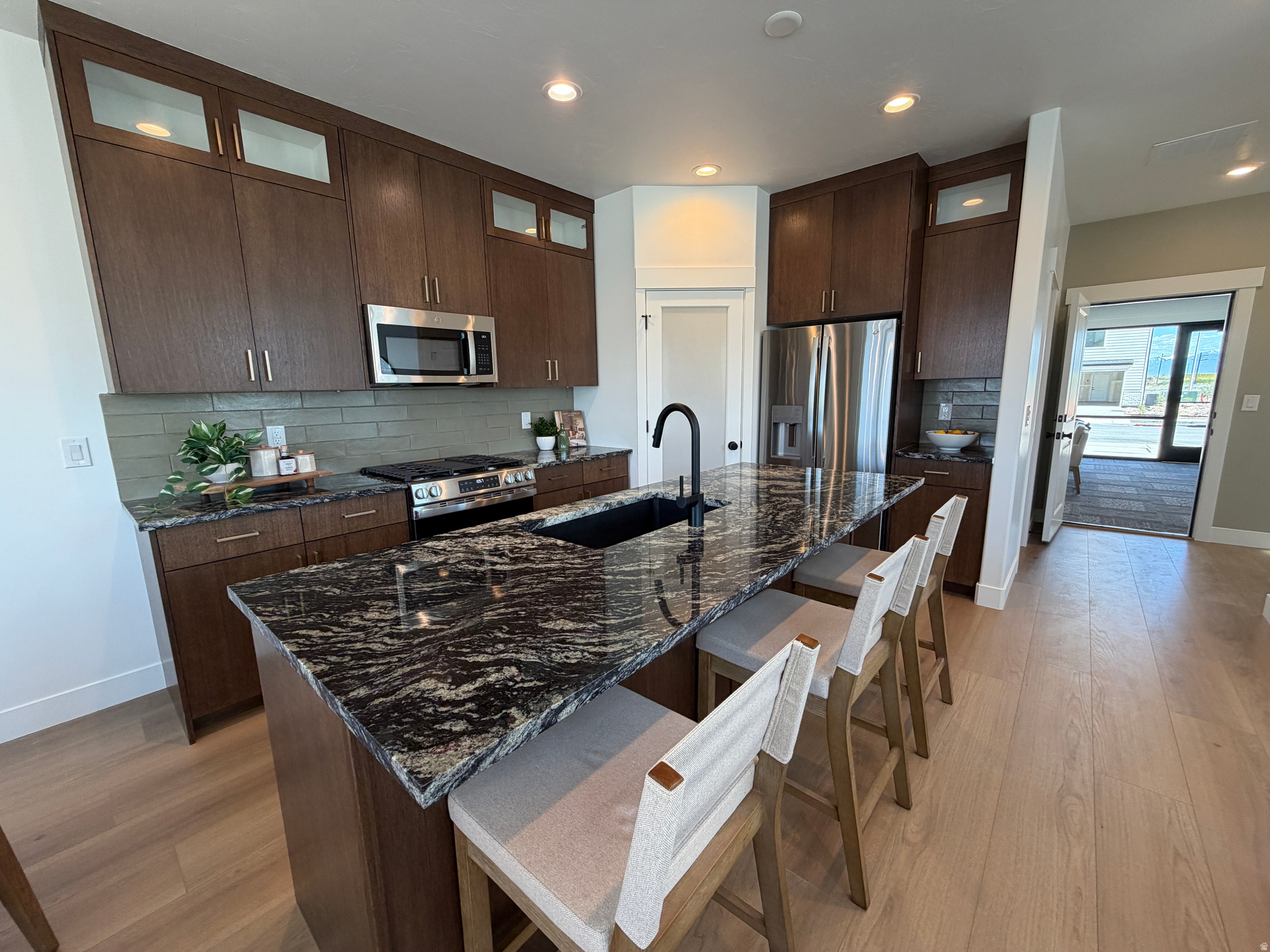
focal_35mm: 14
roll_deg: +1.1
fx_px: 514
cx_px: 635
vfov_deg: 85.7
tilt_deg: -9.6
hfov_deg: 102.1
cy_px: 476
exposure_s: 1/120
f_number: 2.2
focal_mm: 2.22
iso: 125
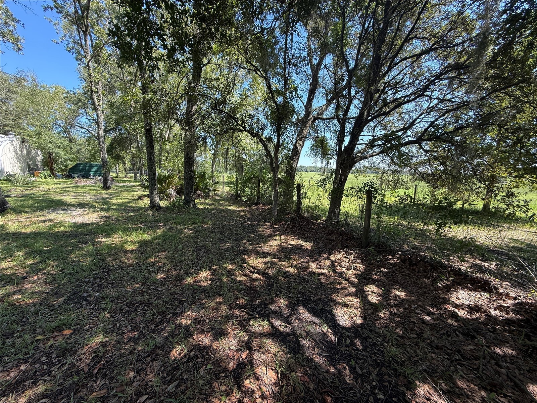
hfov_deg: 102.1
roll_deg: -0.5
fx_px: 217
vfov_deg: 85.7
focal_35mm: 14
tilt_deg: -7.0
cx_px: 268
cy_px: 202
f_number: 2.2
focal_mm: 2.22
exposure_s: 1/280
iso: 64
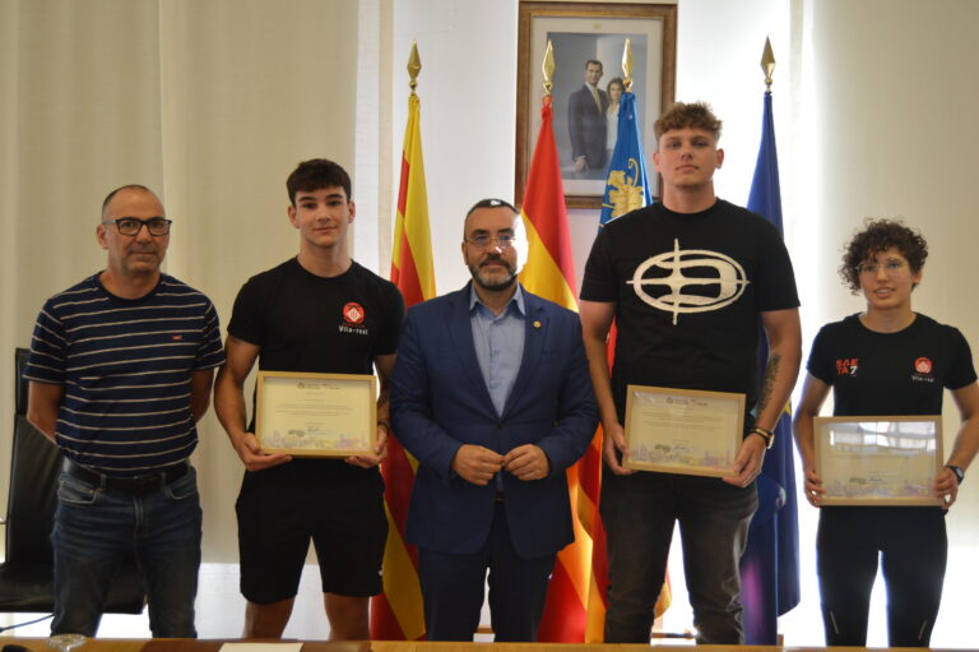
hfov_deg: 46.4
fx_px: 1141
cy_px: 326
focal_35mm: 42
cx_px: 490
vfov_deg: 31.9
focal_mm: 28
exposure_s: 1/60
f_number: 4
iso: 500
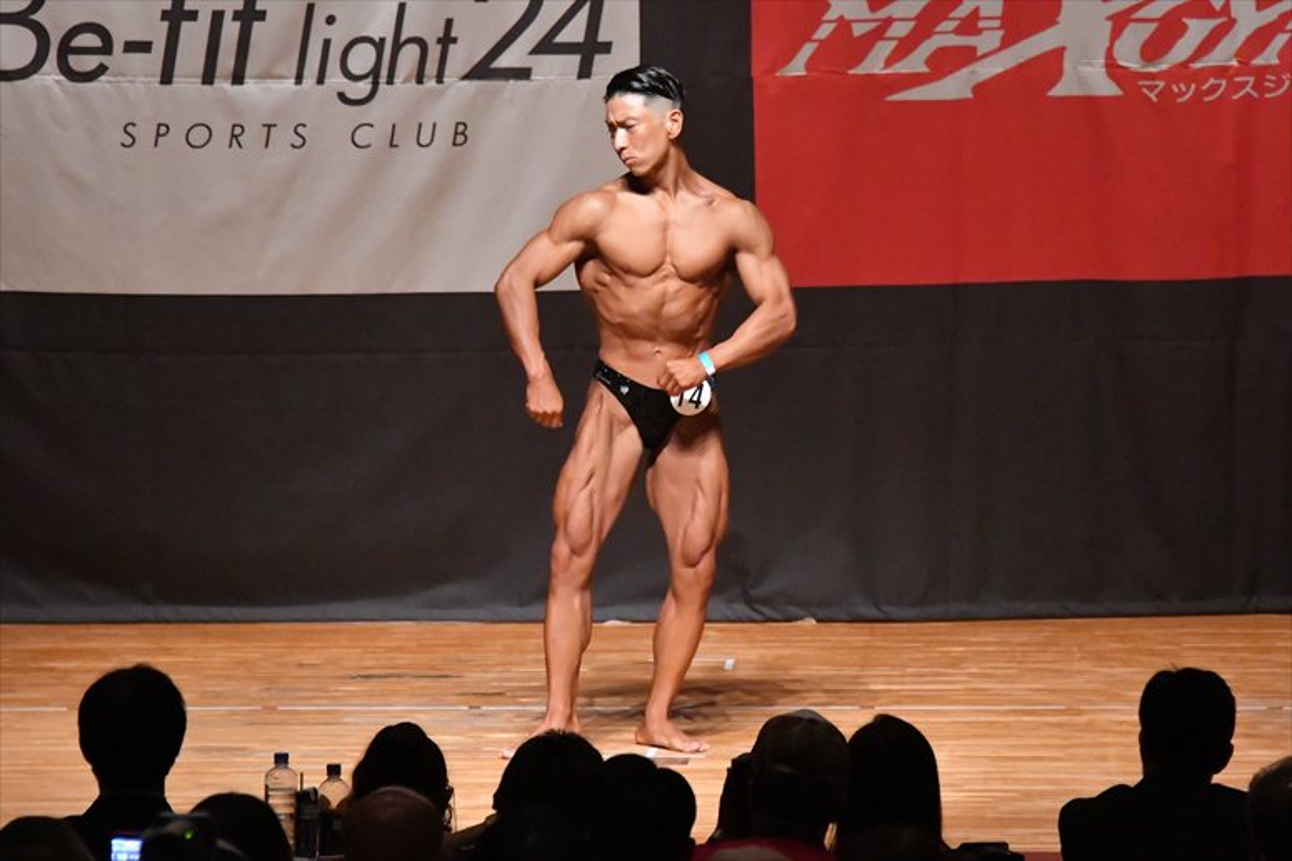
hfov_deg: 8.1
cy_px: 430
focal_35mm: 255
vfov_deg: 5.4
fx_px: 9147
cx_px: 646
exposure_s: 1/400
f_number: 5.6
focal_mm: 170
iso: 12800
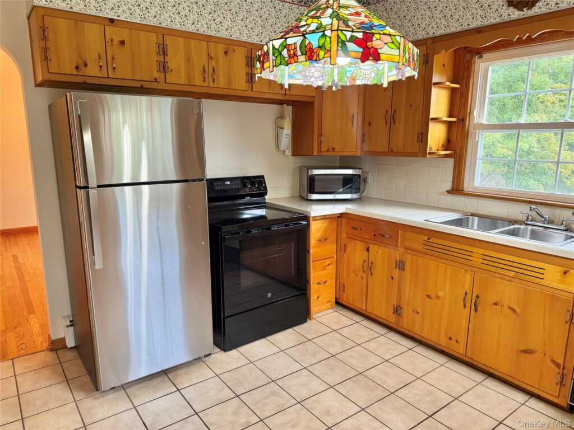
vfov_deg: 56.8
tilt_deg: -11.1
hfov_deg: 71.6
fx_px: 398
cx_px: 287
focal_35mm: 24
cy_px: 215
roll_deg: -0.2
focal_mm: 6.76
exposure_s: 1/120
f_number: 1.78
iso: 400
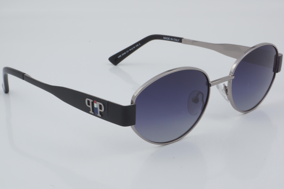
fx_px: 592
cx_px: 142
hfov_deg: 27.0
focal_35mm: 75
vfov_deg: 18.2
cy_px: 94
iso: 100
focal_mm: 50
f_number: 32
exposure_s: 1/3
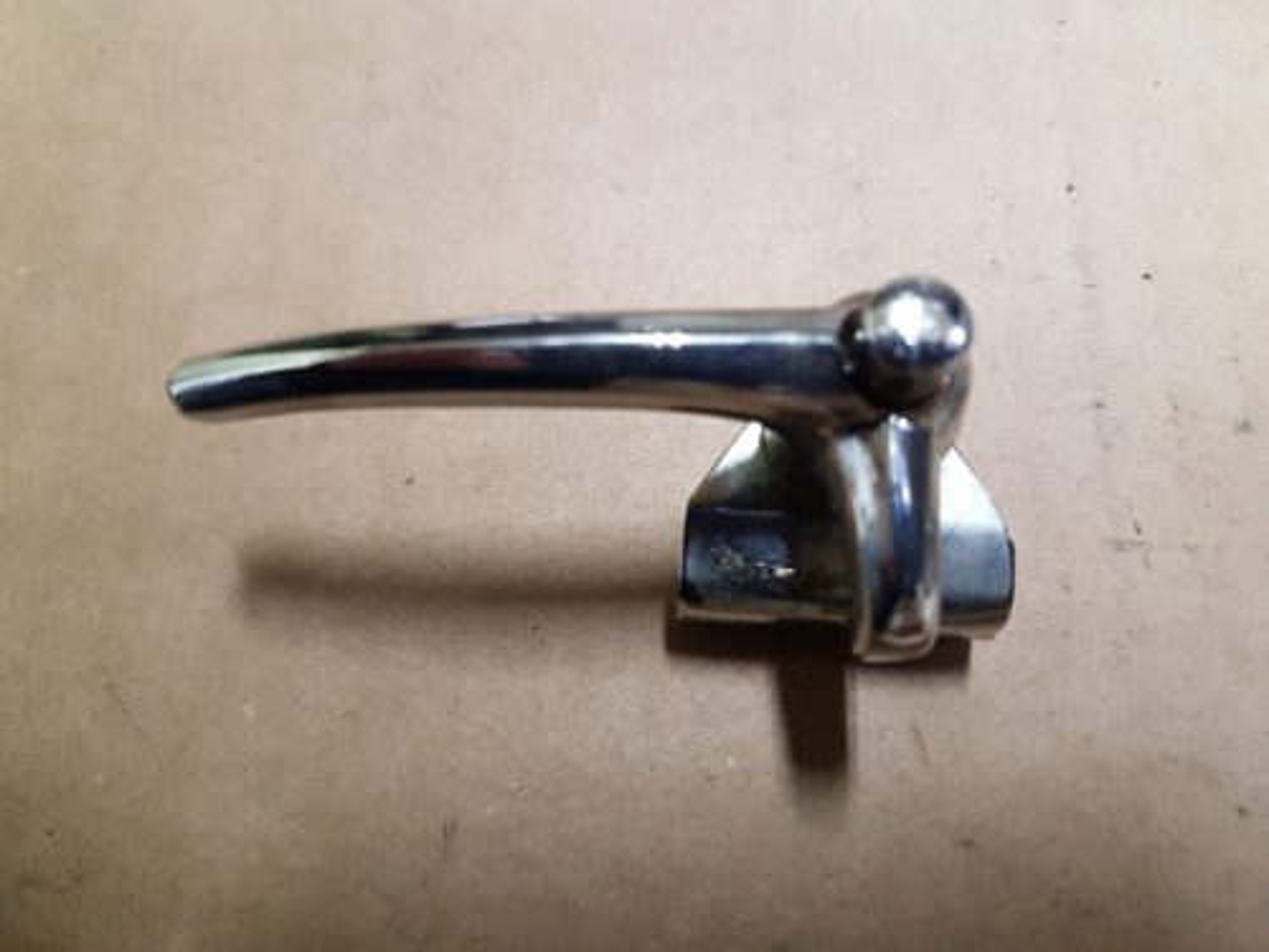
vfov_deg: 53.1
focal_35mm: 26
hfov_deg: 67.3
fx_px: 953
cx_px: 634
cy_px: 476
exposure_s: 1/20
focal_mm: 4.2
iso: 250
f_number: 1.7
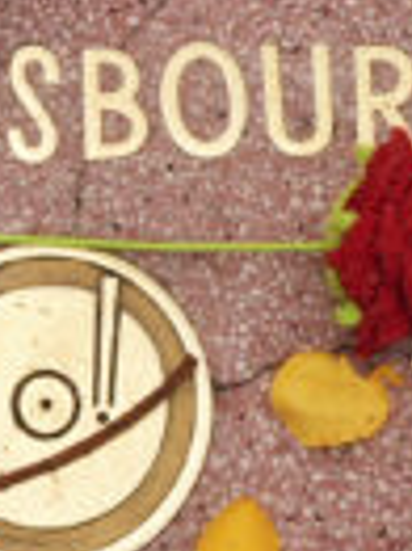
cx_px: 38
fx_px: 2782
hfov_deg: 8.4
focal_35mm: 175
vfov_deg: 11.1
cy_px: -149
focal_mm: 22
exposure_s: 1/500
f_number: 8
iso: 250
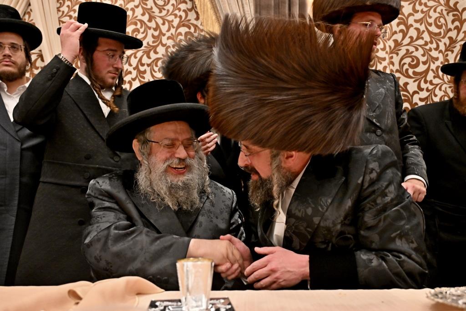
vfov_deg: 43.6
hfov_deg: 61.9
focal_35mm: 30
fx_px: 388
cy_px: 156
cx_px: 233
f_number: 4
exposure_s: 1/250
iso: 1250
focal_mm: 30
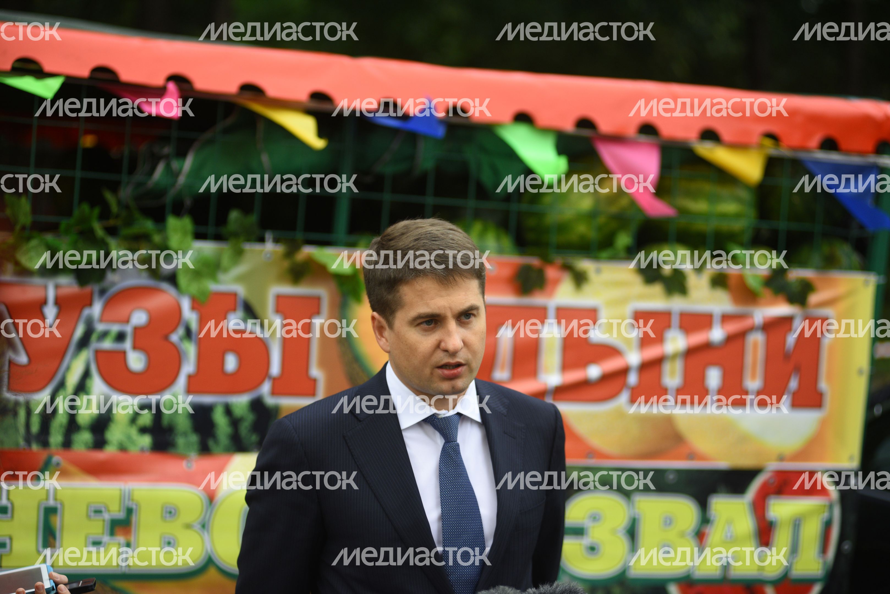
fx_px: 2275
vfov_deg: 14.9
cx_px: 445
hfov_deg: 22.1
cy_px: 297
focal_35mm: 92
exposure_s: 1/1600
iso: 500
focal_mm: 92
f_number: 2.8
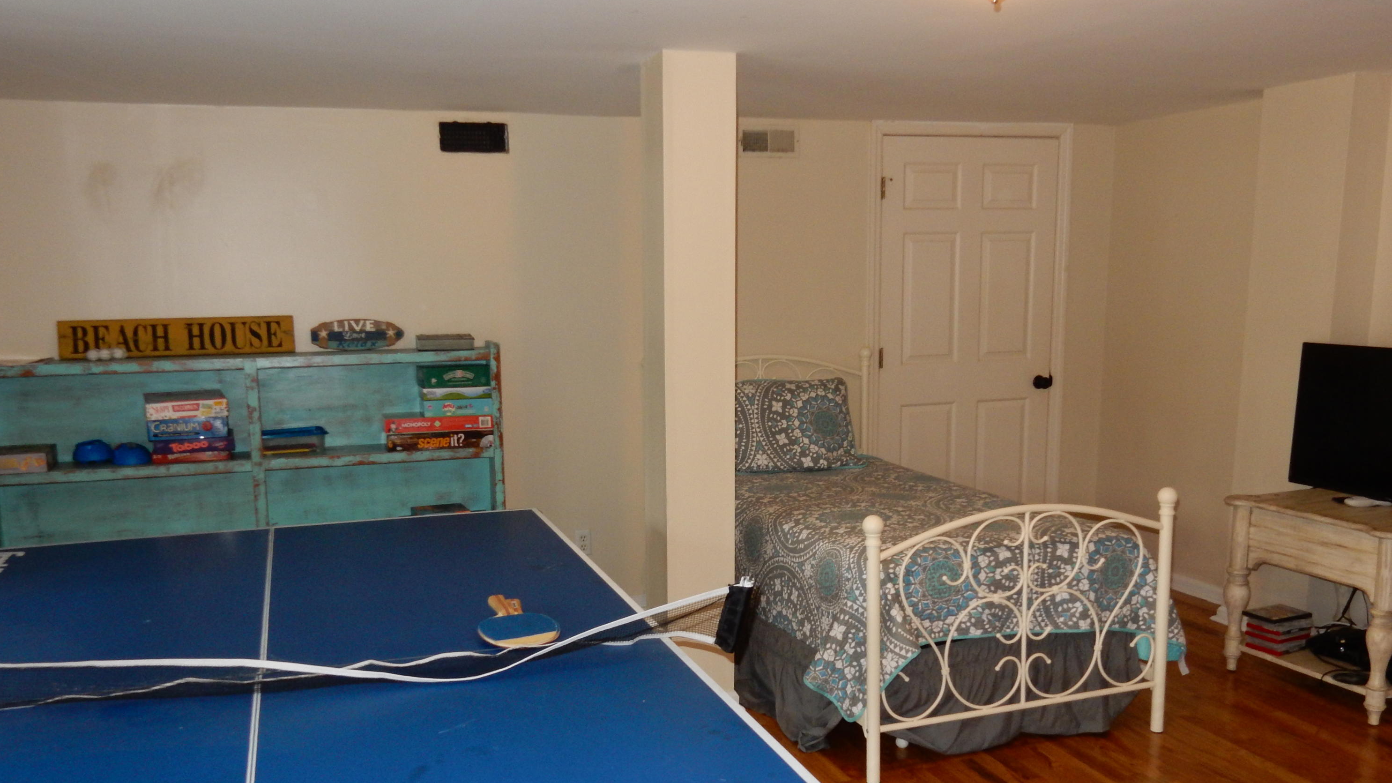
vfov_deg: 35.4
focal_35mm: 33
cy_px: 494
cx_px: 691
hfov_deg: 59.5
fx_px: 1218
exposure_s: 1/30
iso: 220
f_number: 4
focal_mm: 5.4
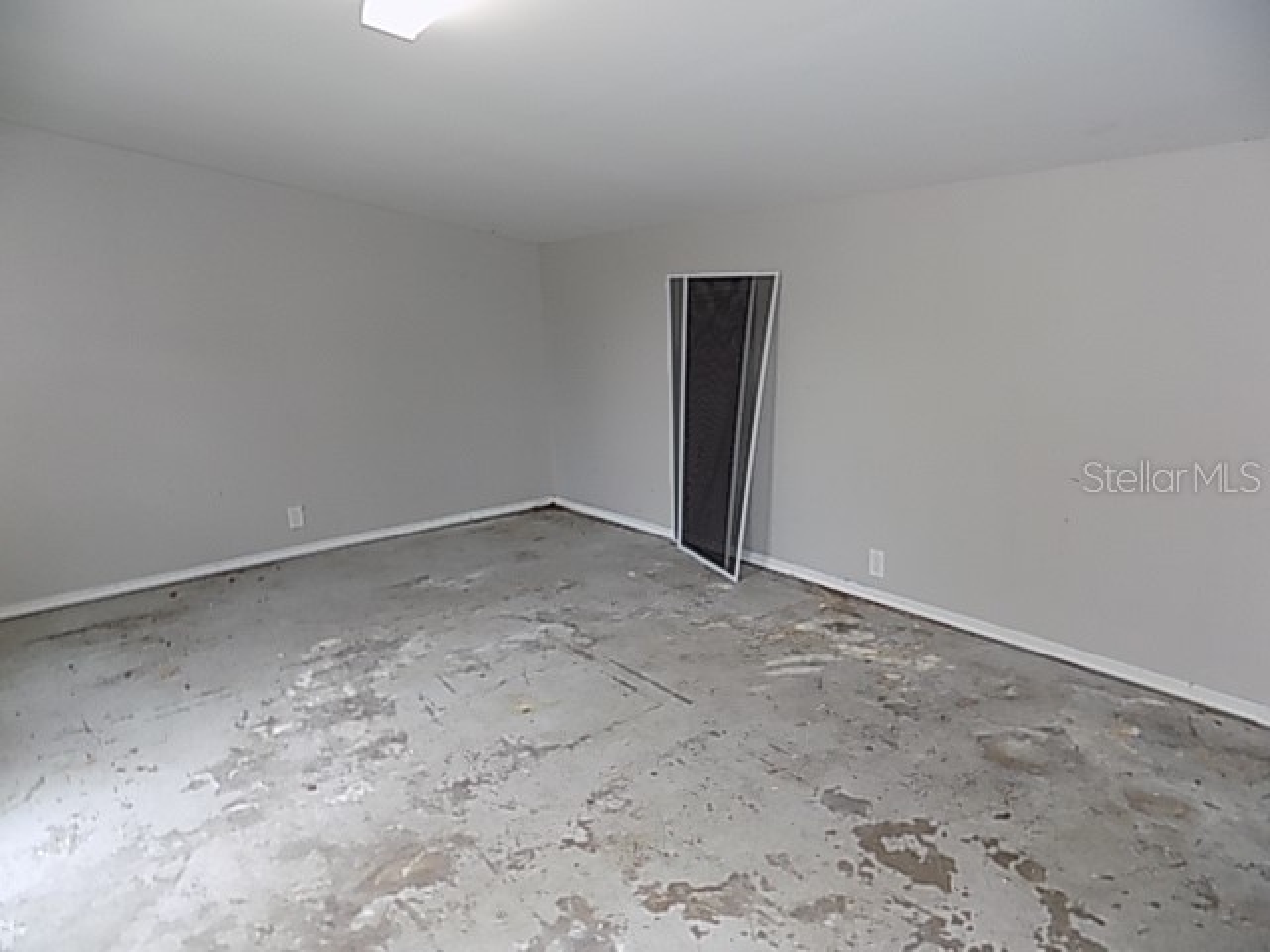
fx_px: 844
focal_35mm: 23
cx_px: 635
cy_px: 476
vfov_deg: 58.9
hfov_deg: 73.9
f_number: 3.1
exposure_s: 1/30
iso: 140
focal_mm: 4
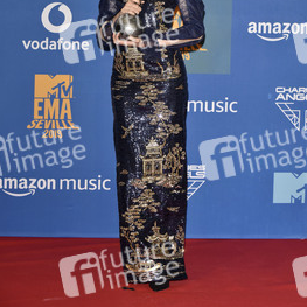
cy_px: 95
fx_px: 1194
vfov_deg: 14.6
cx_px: 153
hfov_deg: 14.7
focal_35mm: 119
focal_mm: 92
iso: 1600
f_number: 6.3
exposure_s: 1/250
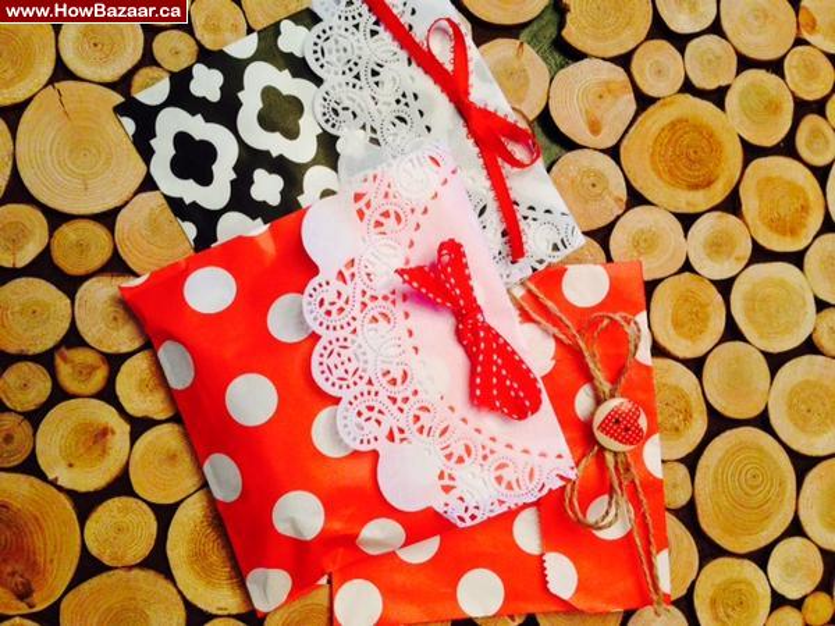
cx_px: 418
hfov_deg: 55.4
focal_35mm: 33
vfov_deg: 42.9
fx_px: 796
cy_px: 313
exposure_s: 1/20
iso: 320
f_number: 2.4
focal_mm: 4.12
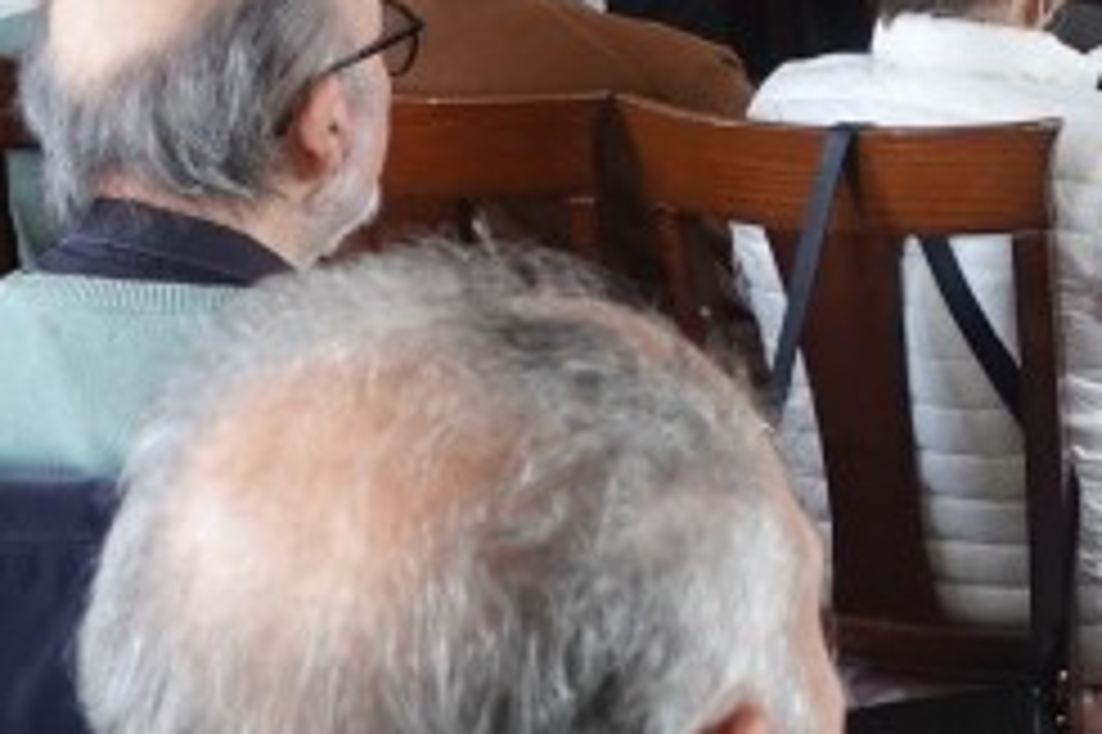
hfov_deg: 14.0
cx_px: 1705
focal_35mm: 137
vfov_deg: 9.9
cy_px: -79
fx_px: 4191
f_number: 2.8
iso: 640
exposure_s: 1/30
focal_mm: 9
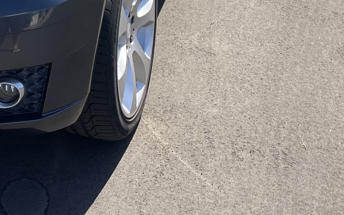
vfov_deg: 16.0
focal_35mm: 74
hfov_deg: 25.9
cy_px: -117
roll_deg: +0.8
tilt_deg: -16.7
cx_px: -25
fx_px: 694
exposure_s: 1/1949
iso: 32
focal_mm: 4.2
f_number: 1.6
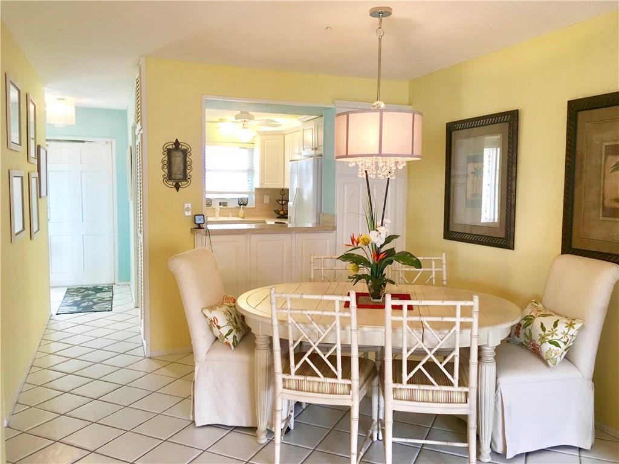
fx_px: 519
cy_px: 232
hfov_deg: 61.7
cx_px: 310
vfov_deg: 48.2
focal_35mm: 29
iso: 40
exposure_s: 1/30
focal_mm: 4.15
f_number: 2.2
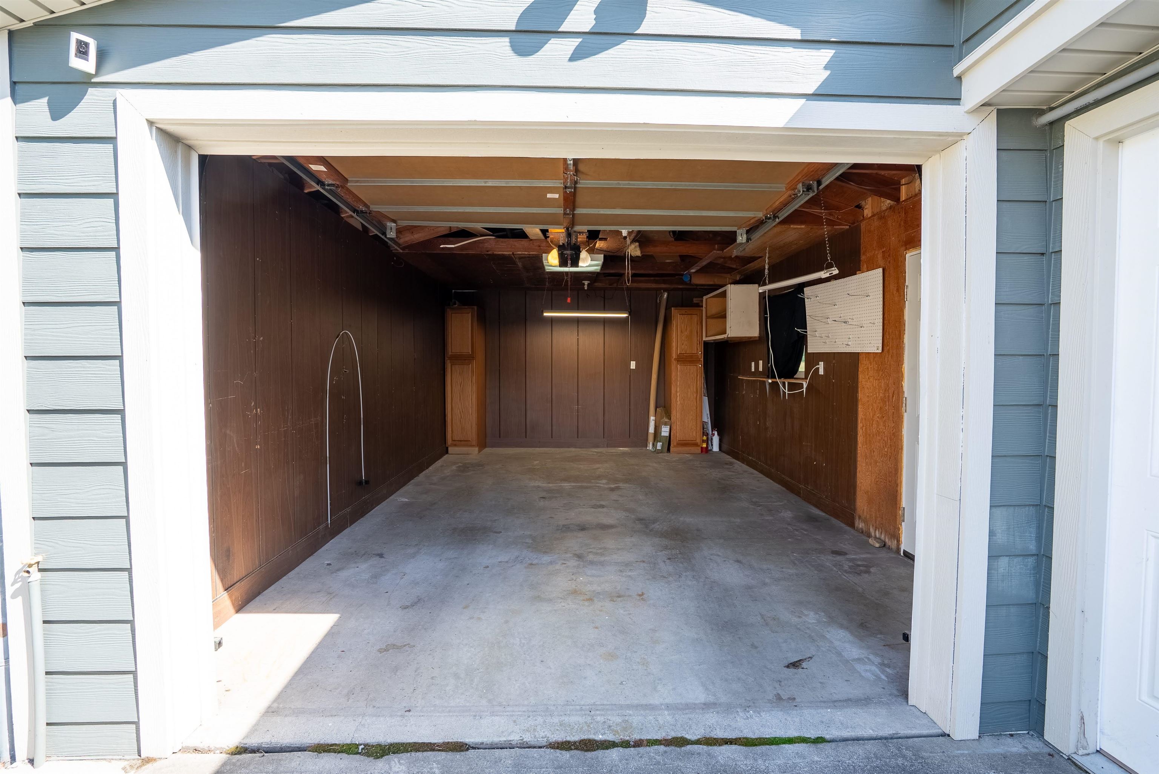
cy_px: 387
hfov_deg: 96.7
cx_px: 580
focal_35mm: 16
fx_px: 515
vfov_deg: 73.8
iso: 400
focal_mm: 16
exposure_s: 1/1000
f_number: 8
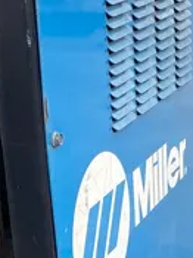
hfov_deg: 13.5
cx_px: 25
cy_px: 254
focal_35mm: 109
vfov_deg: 17.7
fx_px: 811
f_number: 1.8
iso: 32
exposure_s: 1/303
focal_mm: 4.25
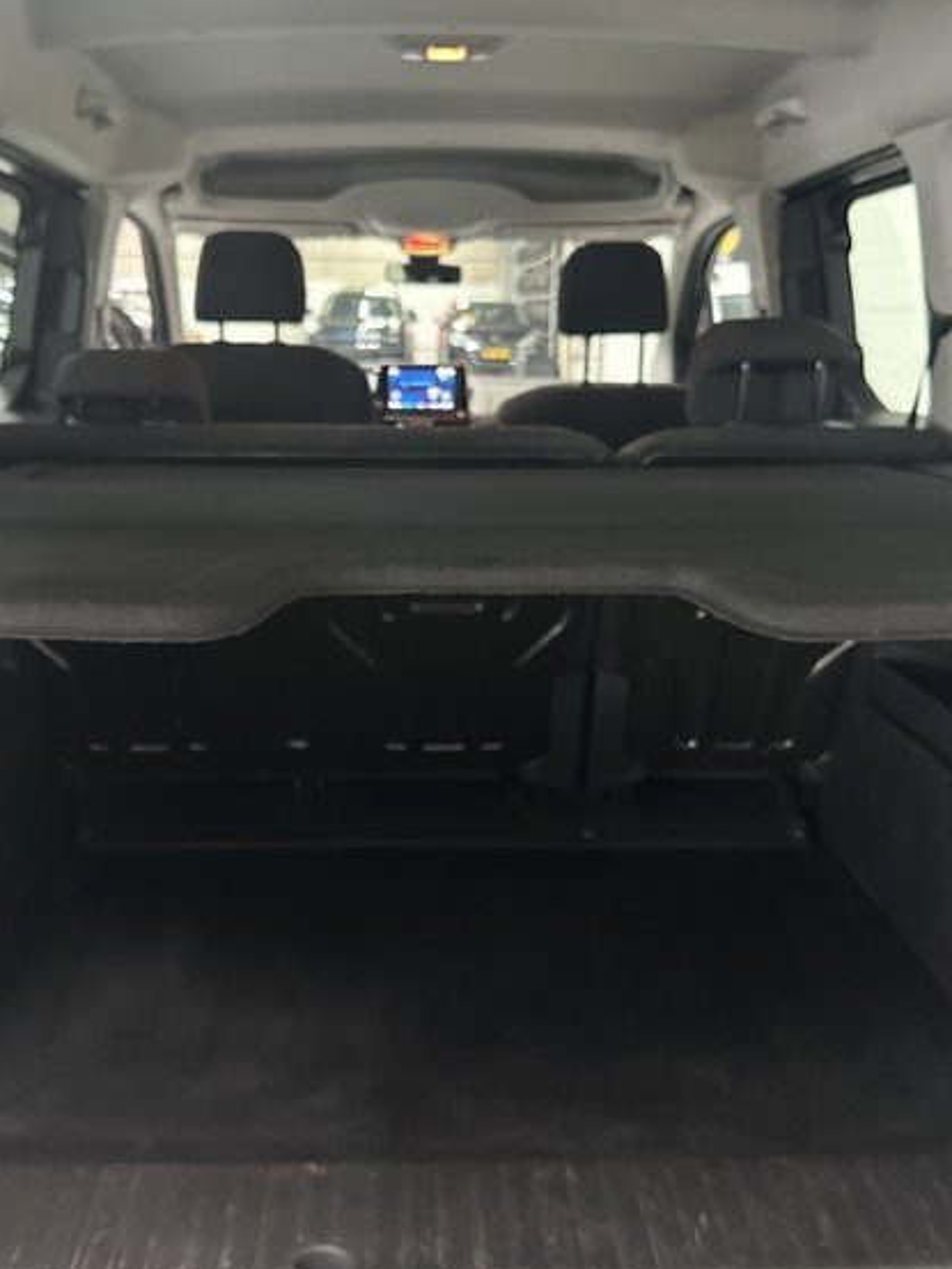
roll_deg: -0.7
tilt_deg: -15.0
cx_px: 429
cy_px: 633
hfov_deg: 42.9
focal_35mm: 33
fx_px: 1210
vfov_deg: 55.3
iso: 800
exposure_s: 1/33
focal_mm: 6.86
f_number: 1.78
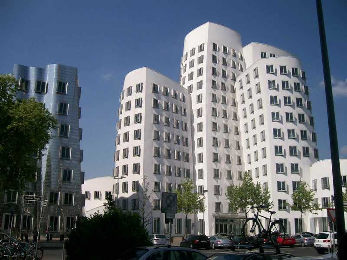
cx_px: 174
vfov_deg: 40.7
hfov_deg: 52.6
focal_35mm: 35
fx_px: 351
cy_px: 130
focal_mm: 5.8
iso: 80
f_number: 7.2
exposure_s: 1/470
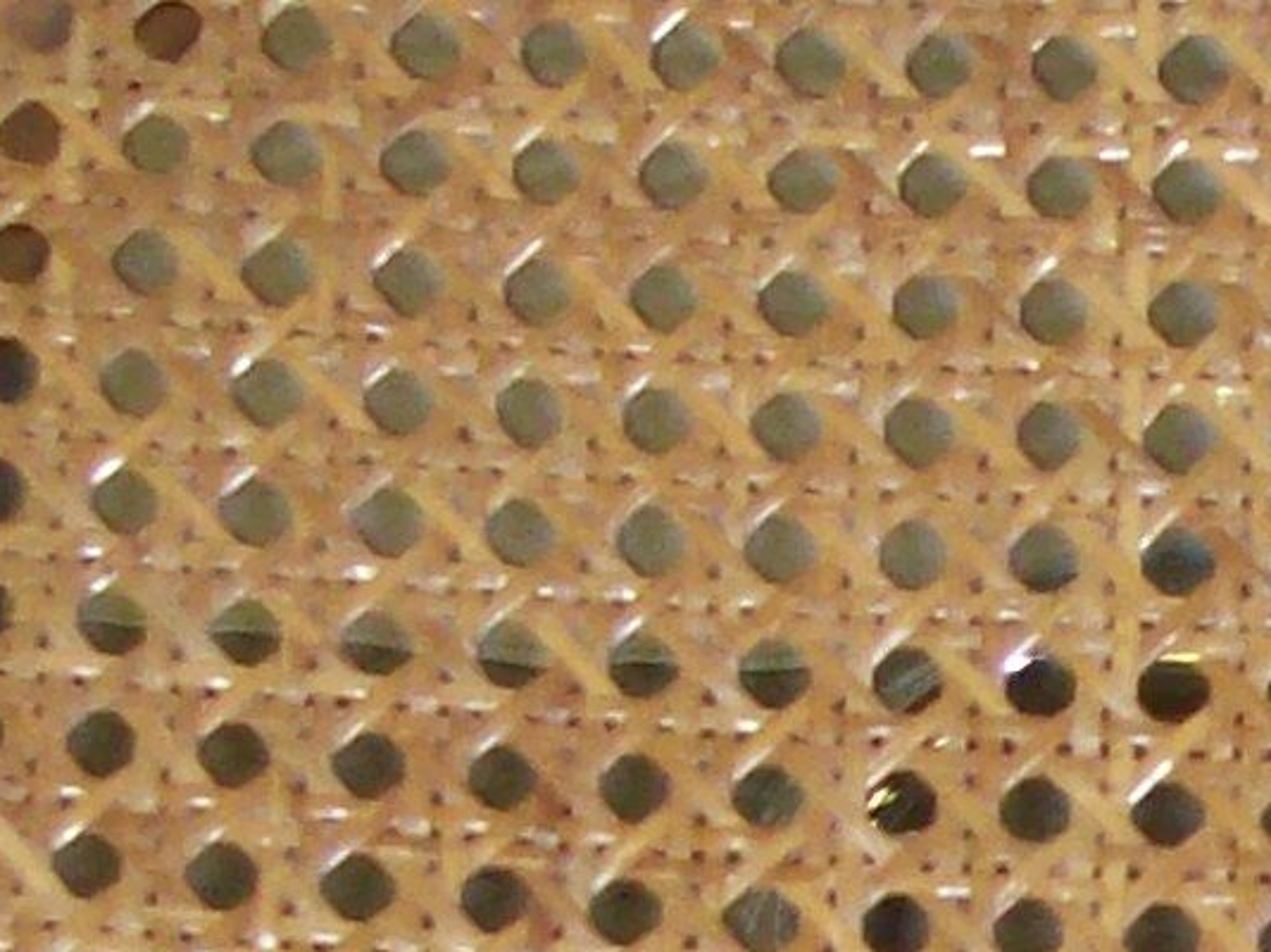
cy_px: 1435
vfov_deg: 7.6
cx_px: 2109
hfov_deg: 9.9
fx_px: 7047
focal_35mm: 192
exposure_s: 1/64
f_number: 2.7
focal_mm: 6
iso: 200
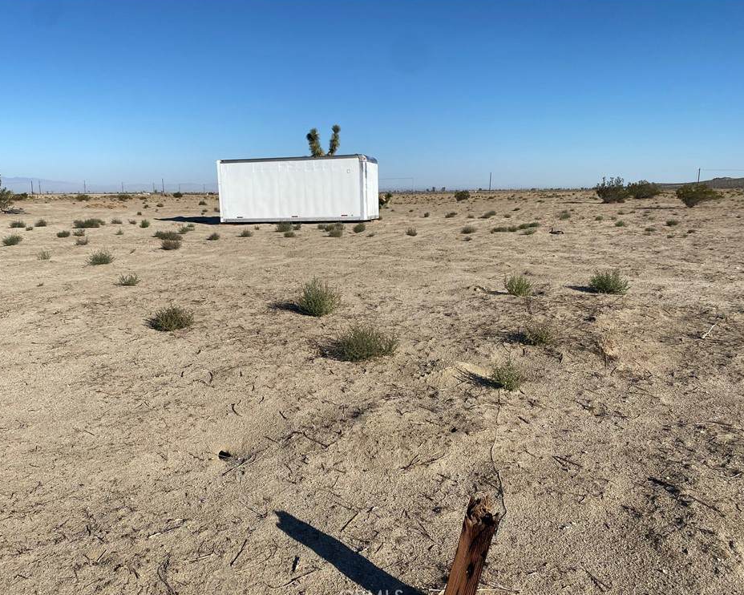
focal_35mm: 28
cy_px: 301
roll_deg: +1.0
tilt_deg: -10.1
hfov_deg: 62.2
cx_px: 354
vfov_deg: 51.5
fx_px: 616
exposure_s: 1/4608
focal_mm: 4.25
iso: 32
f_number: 1.8
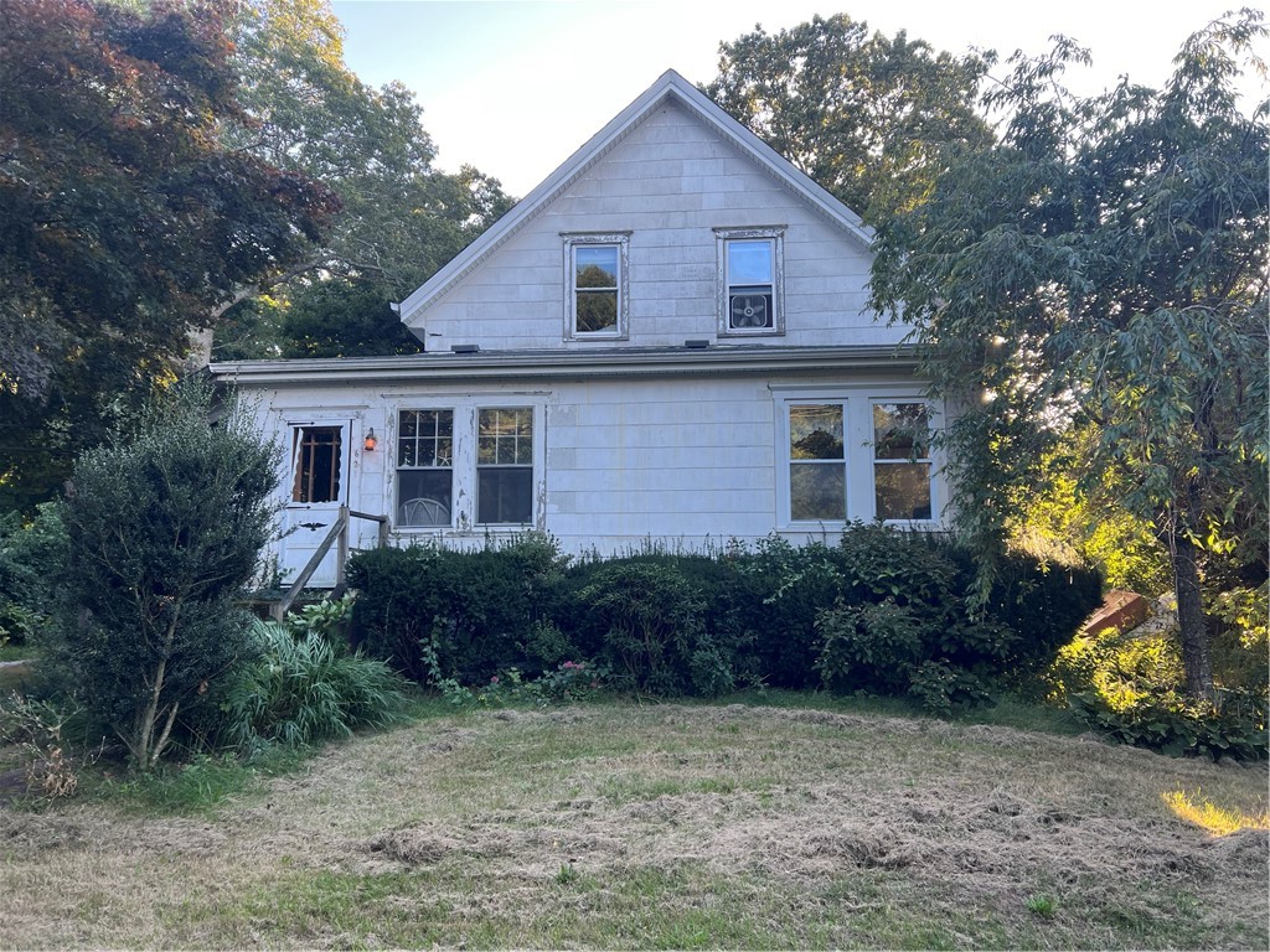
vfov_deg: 53.1
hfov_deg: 67.3
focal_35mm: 26
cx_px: 635
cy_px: 476
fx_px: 954
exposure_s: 1/183
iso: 40
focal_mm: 5.7
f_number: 1.5
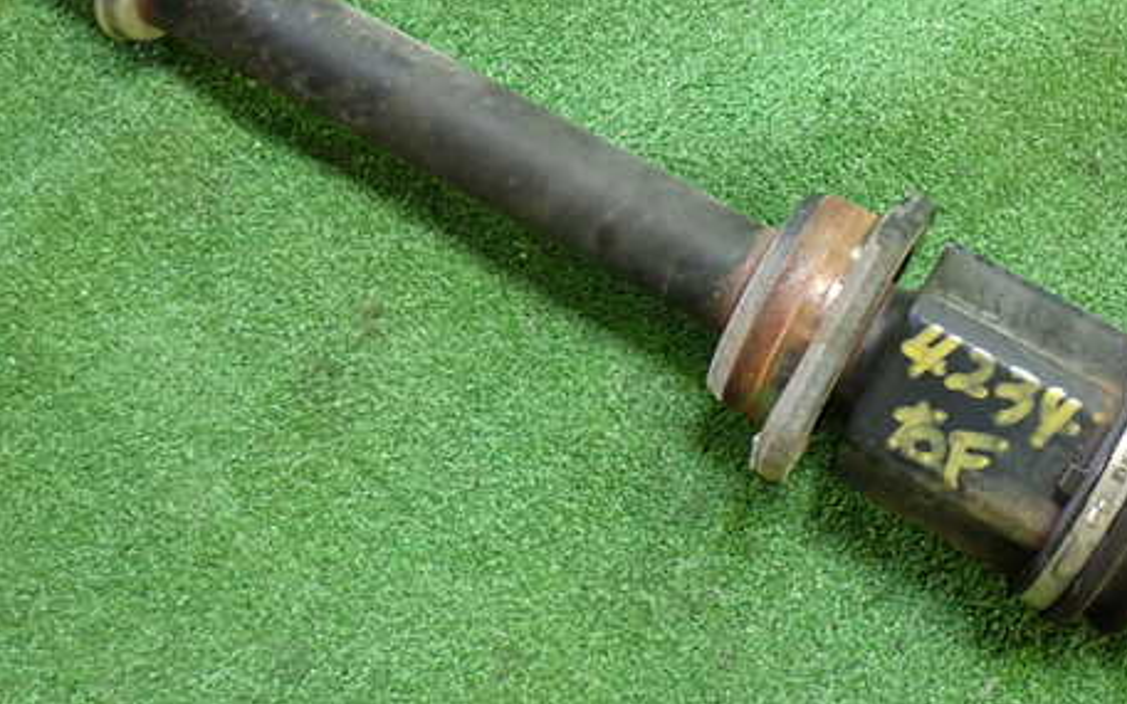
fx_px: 1628
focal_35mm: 53
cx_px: 618
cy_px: 237
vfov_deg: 24.3
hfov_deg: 38.2
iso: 640
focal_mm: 6.83
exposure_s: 1/40
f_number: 2.7
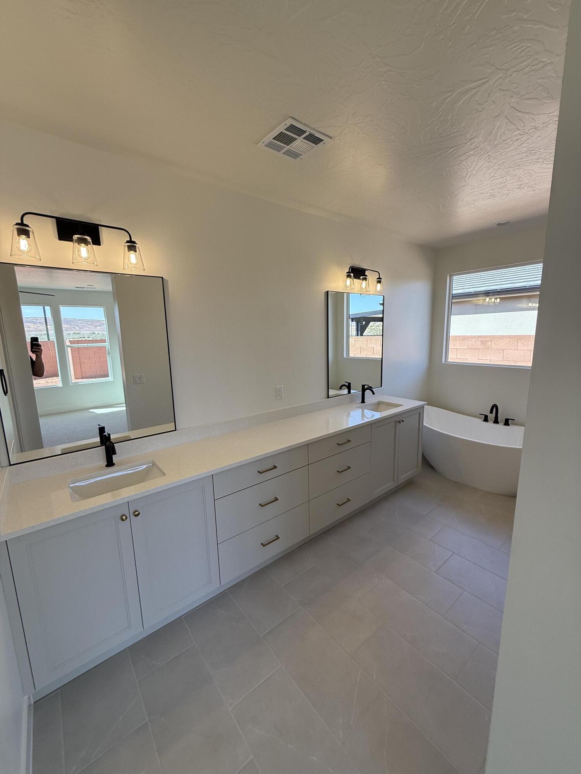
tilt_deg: -9.2
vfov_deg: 102.1
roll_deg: +1.9
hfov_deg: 85.7
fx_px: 313
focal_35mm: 14
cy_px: 387
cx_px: 290
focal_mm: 2.22
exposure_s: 1/214
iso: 64
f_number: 2.2
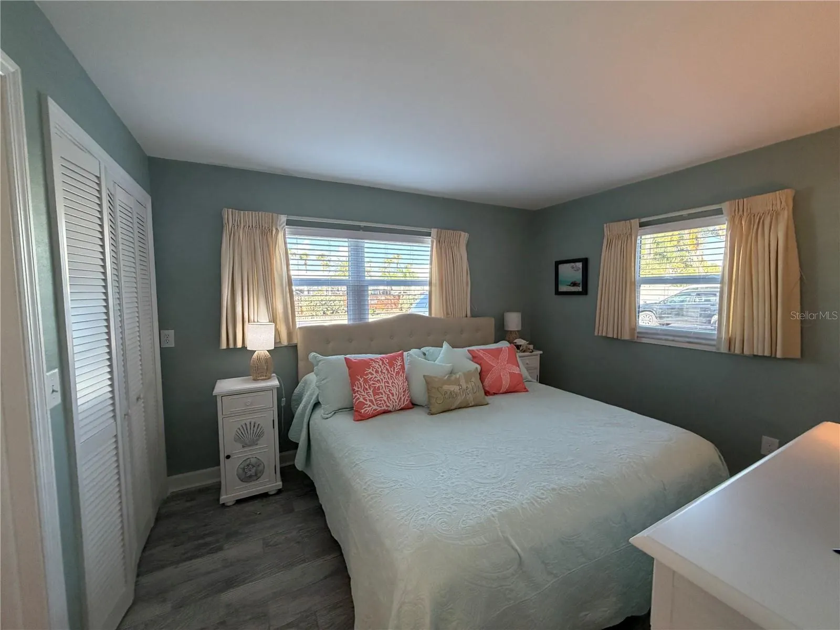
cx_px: 420
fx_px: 340
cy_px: 315
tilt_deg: -4.0
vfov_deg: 85.7
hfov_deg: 102.1
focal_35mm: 14
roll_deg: +0.2
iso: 320
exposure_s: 1/120
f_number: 2.2
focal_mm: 2.22
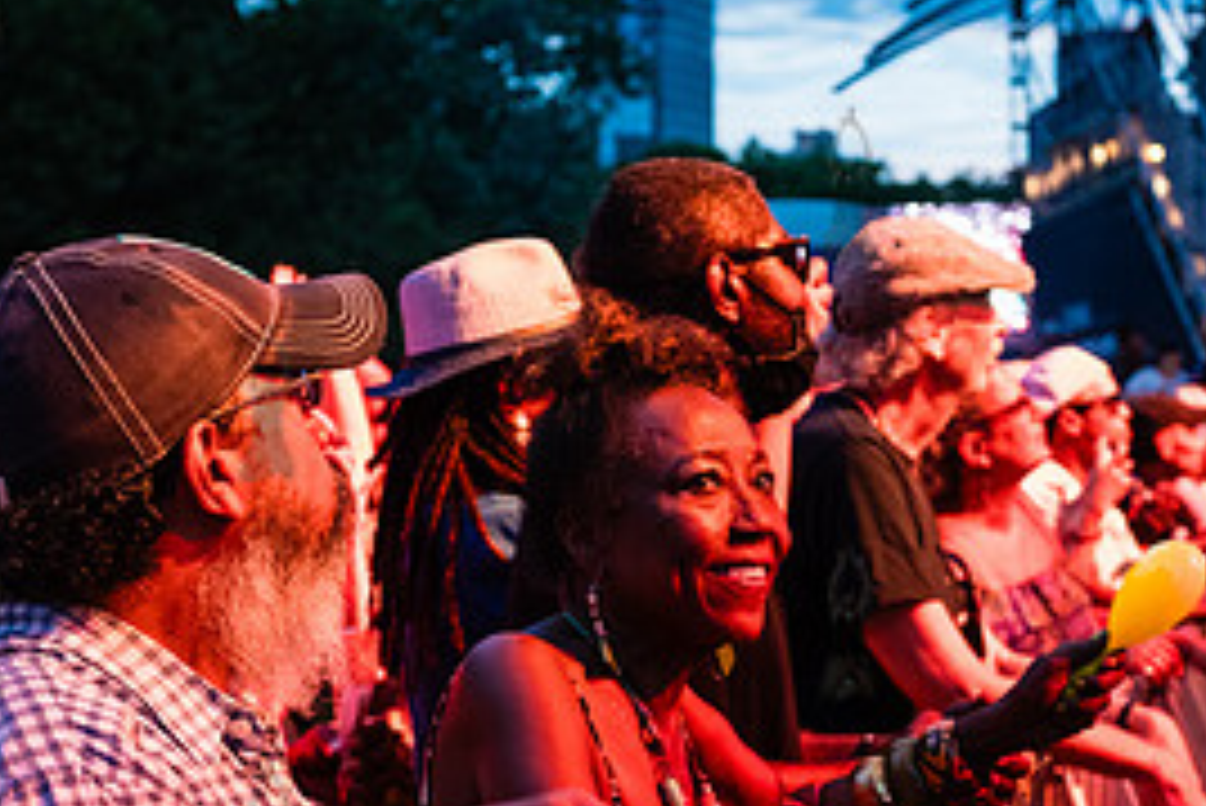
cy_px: 619
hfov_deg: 22.2
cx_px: 846
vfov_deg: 15.0
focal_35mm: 91
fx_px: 3050
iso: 5000
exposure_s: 1/160
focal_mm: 42
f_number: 4
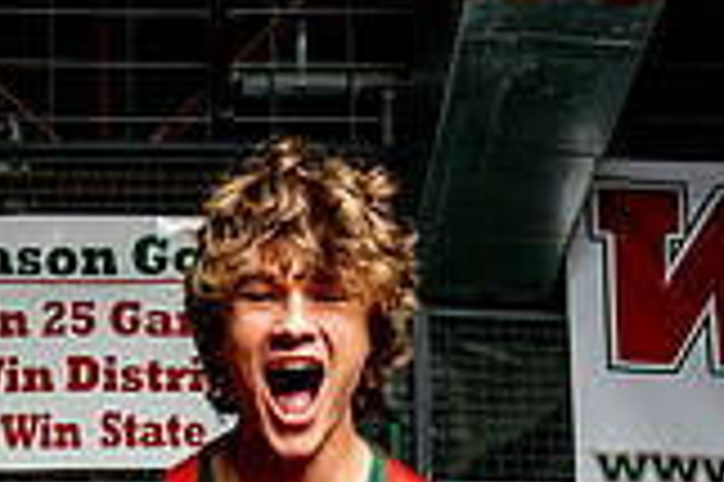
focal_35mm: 67
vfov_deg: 15.8
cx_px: 297
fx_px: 1346
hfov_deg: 30.0
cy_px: 969
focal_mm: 24
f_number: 7.1
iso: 200
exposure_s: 1/200
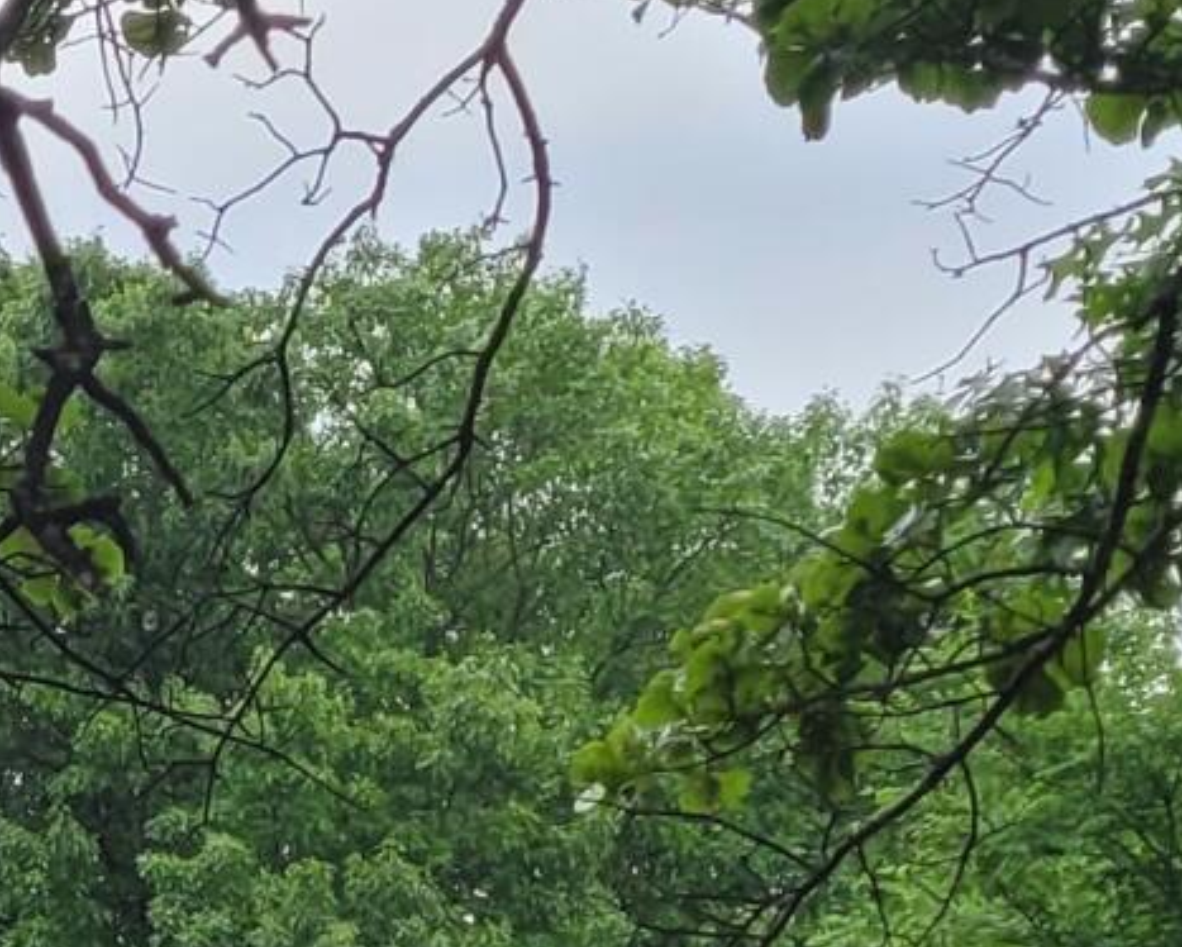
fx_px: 5705
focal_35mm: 163
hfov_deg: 10.7
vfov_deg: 9.3
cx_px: -1235
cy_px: 1170
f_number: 1.8
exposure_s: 1/1096
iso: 40
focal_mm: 5.4
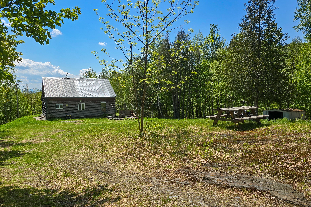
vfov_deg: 46.4
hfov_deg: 65.1
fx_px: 242
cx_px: 130
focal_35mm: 28
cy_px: 108
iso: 12
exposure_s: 1/900
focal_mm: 6.3
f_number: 1.7
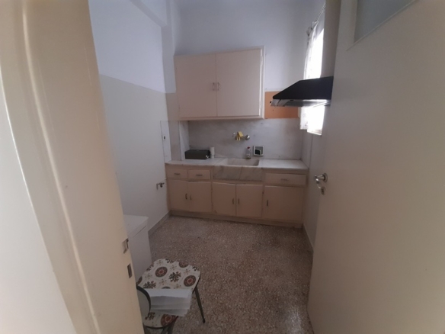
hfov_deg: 106.2
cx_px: 222
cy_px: 167
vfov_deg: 89.9
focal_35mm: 13
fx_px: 167
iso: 320
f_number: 2.2
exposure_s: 1/25
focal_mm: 1.42
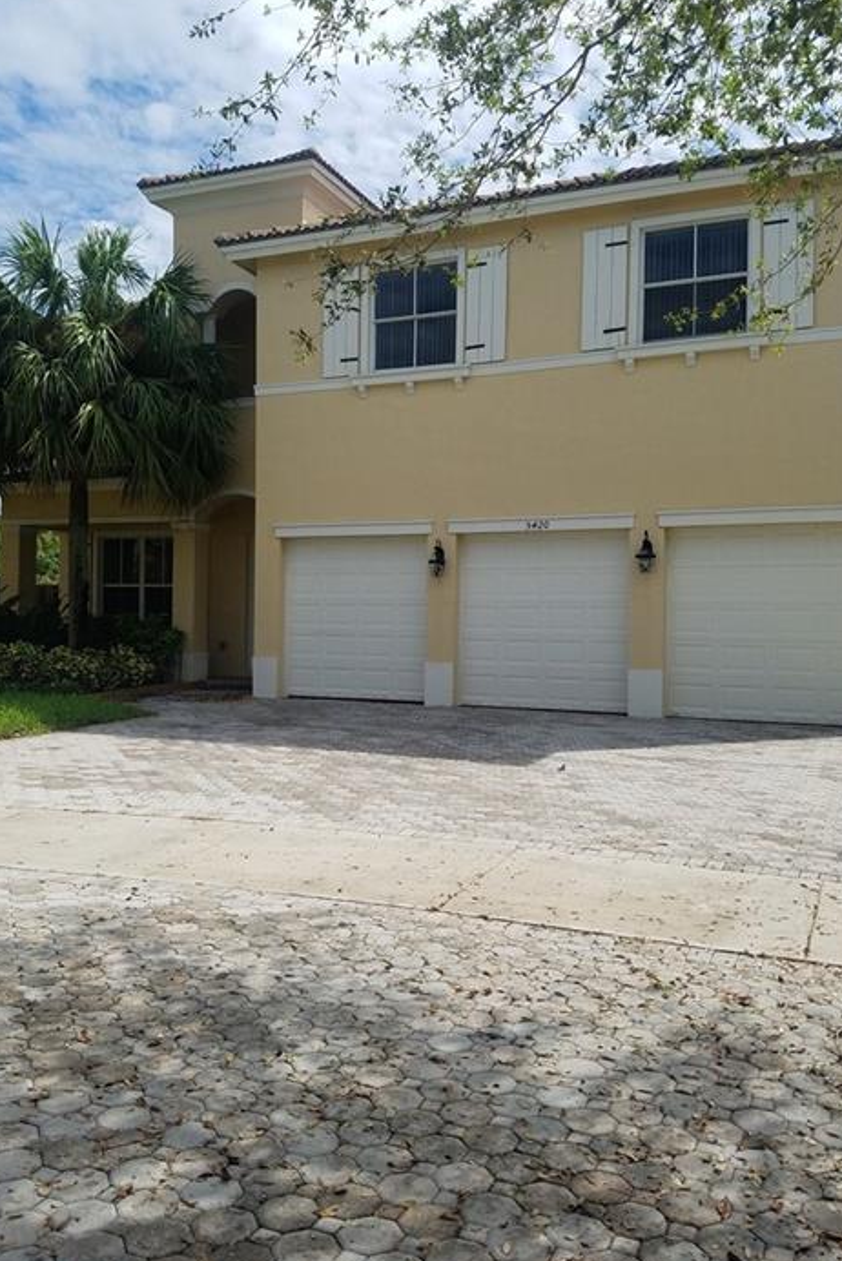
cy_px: 616
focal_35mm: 30
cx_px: 399
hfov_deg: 43.6
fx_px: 1051
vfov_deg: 61.9
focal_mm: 4.2
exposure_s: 1/3104
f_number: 1.7
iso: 50
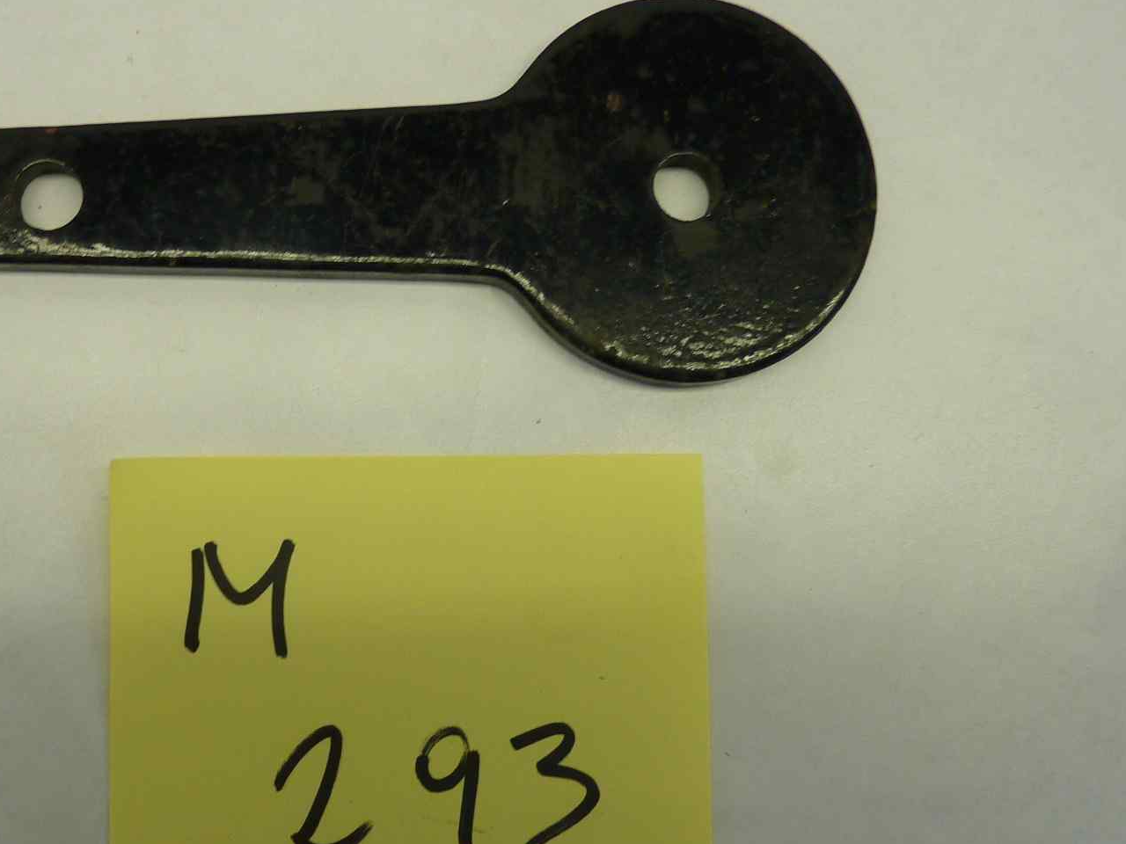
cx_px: 383
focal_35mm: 40
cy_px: 475
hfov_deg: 46.1
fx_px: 1301
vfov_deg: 35.9
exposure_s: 1/50
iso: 80
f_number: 3.3
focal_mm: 4.1
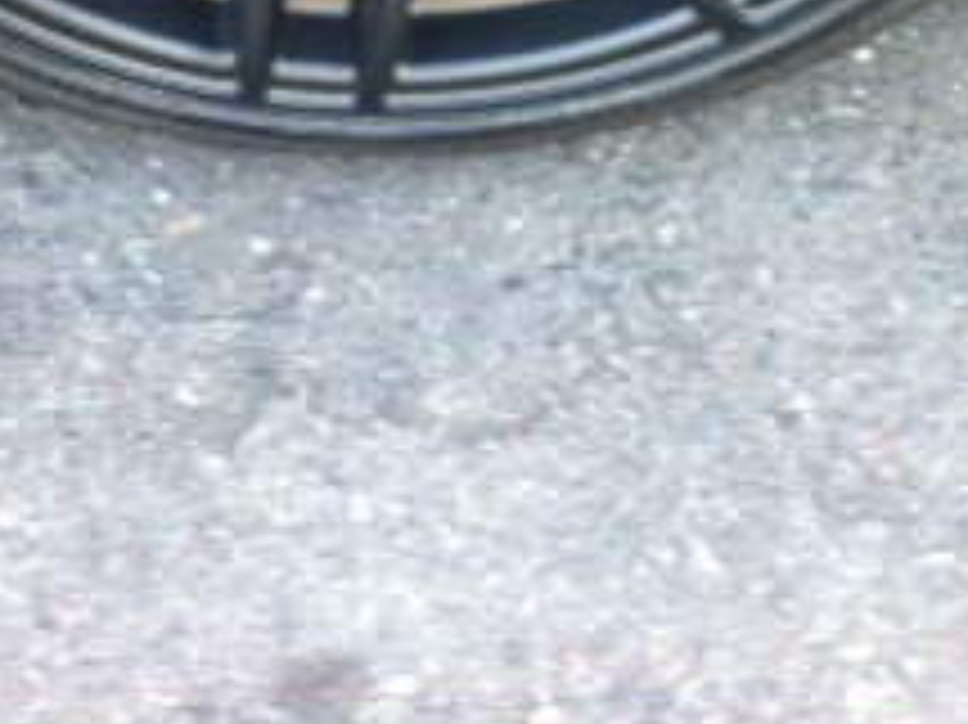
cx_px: 414
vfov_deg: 13.4
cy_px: -346
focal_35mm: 104
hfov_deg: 18.9
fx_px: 2907
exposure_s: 1/20
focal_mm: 3.85
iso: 80
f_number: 2.8
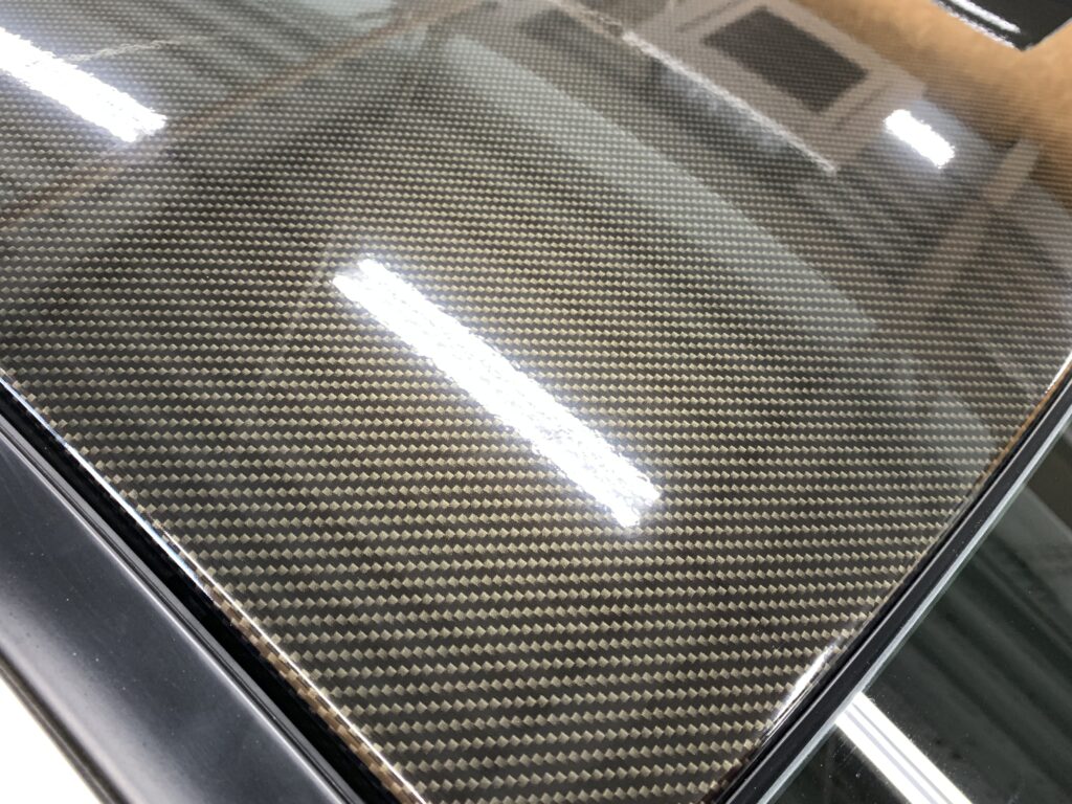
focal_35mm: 26
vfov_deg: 53.1
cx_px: 536
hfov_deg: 67.3
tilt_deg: -39.5
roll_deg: -2.9
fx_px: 805
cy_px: 402
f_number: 1.8
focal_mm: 4.25
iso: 320
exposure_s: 1/50
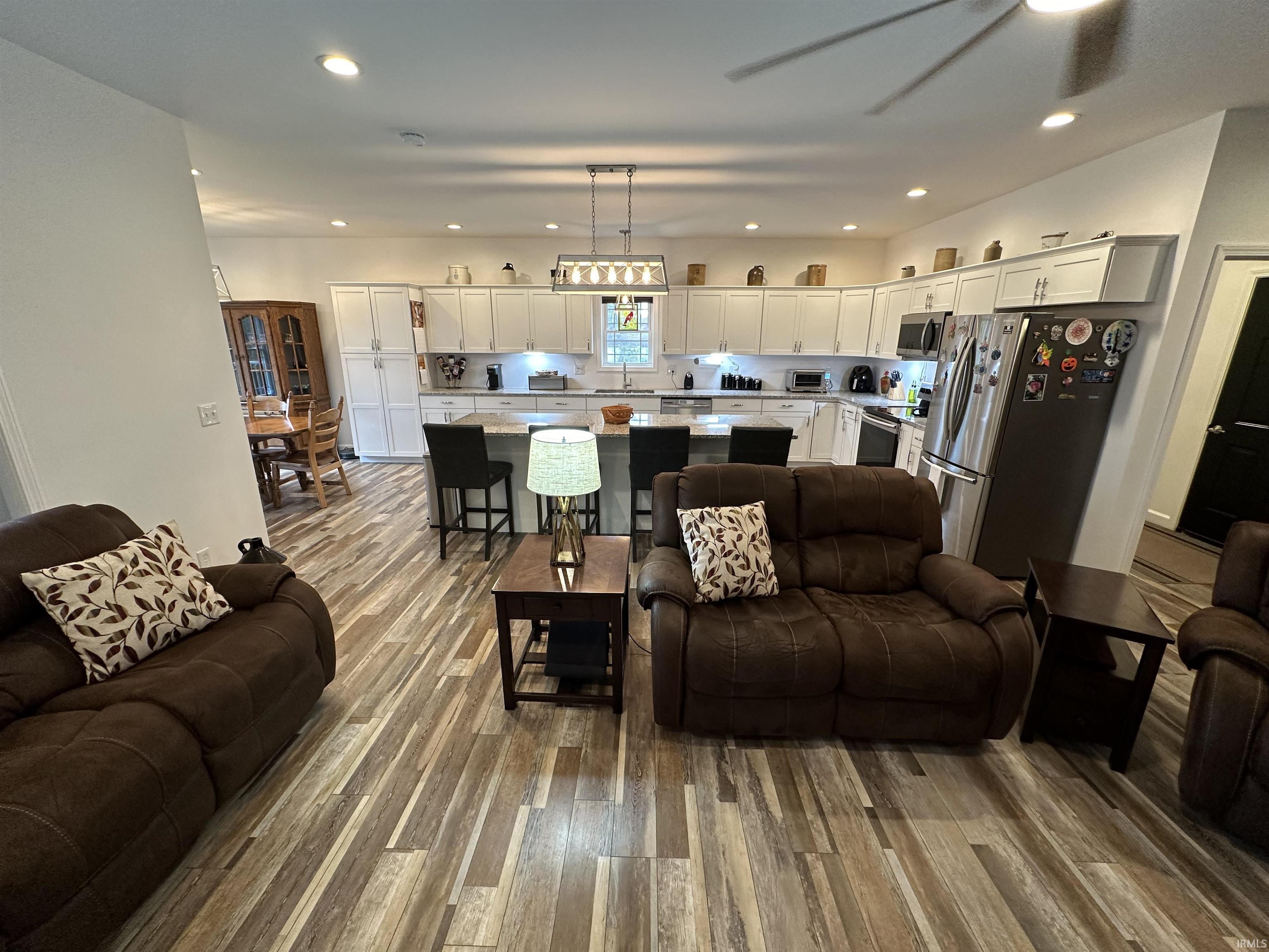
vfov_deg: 85.7
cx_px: 634
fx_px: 513
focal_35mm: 14
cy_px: 476
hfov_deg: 102.1
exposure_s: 1/60
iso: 160
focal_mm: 2.22
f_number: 2.2
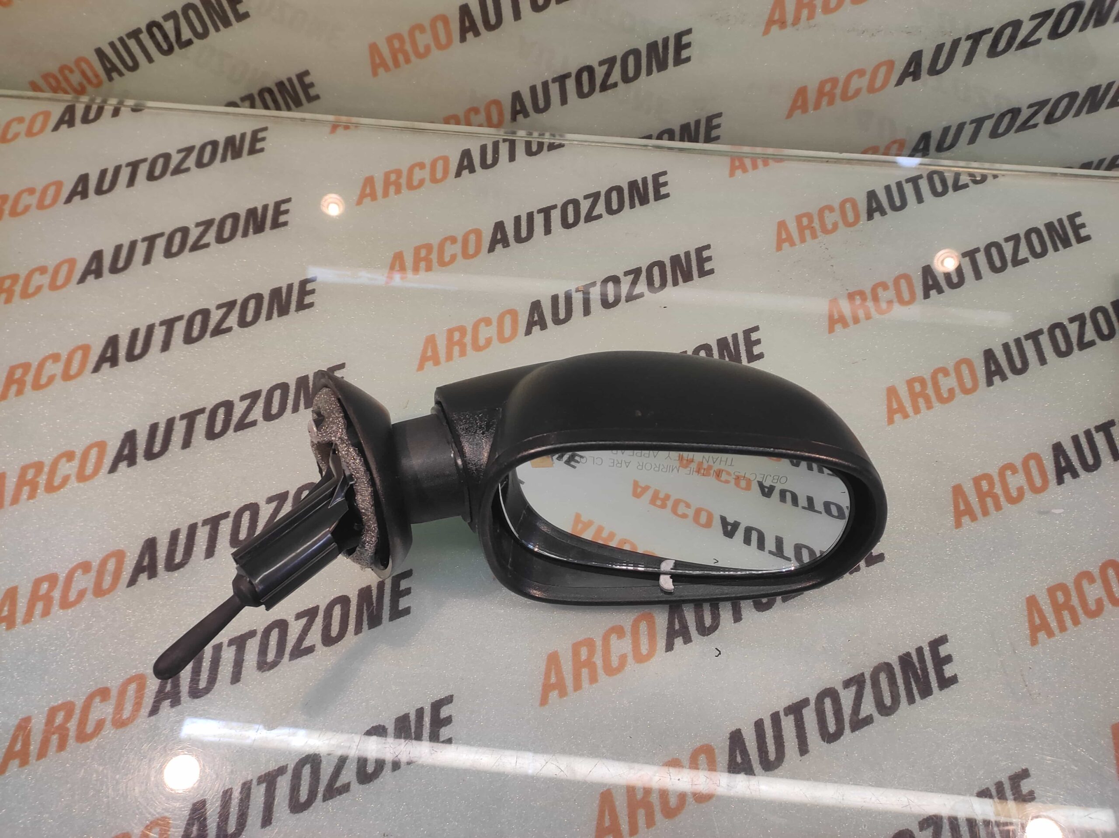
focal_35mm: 17
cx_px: 560
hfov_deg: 91.1
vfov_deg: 74.7
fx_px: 549
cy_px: 419
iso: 132
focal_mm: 4.74
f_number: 1.79
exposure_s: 1/50
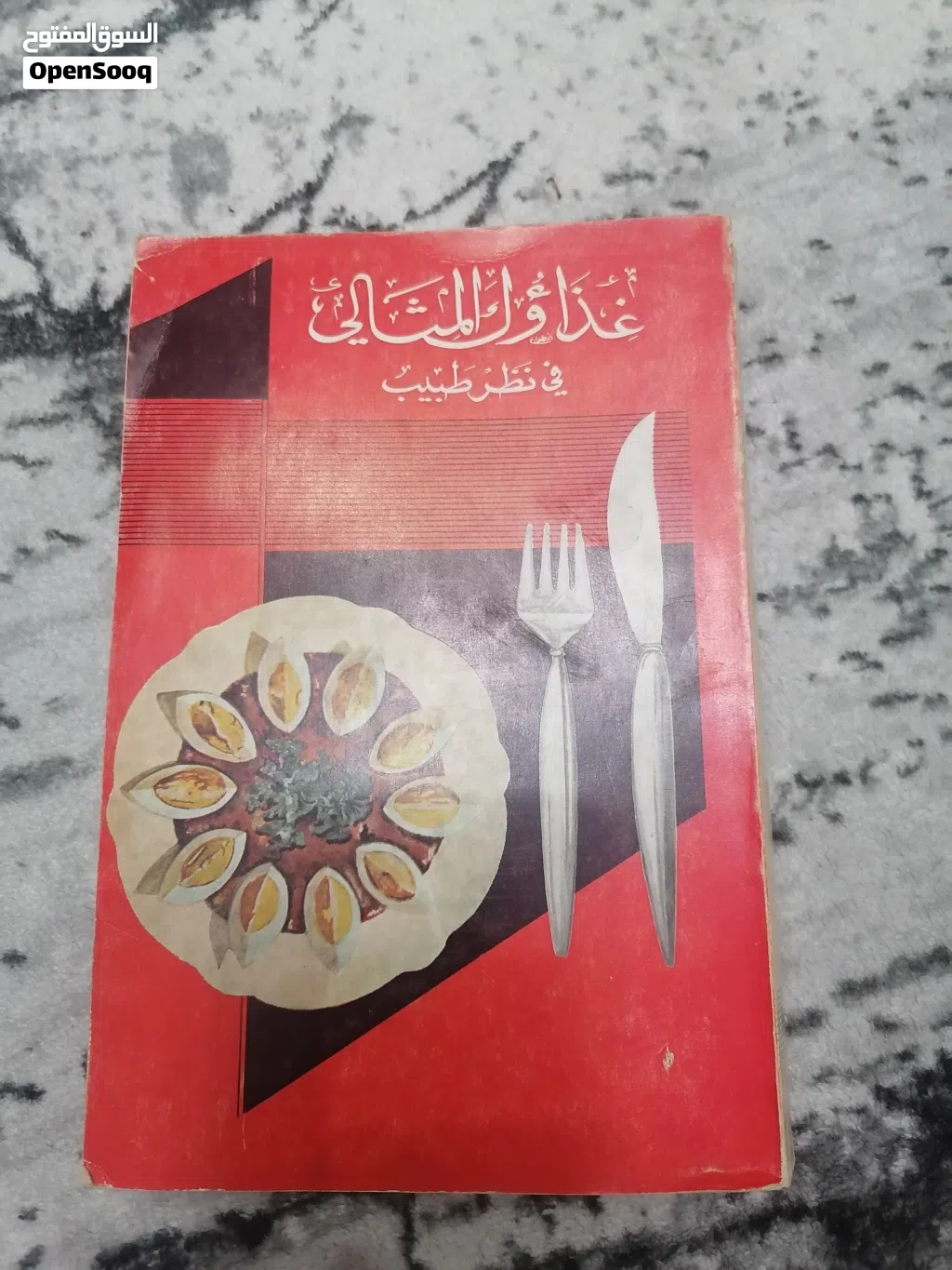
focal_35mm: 26
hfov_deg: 53.1
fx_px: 953
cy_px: 635
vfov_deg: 67.3
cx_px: 476
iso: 640
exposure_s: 1/25
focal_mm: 5.3
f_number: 1.8
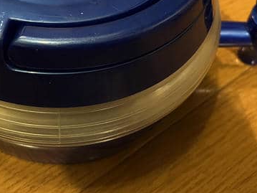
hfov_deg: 32.9
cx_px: 84
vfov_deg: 24.6
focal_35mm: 58
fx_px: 430
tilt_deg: -47.5
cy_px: 24
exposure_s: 1/25
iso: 640
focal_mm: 5.1
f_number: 1.6
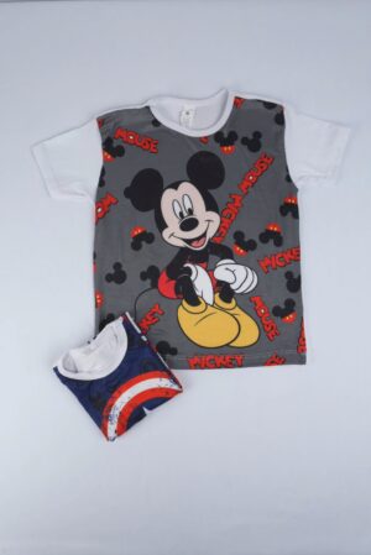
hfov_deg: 53.2
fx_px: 370
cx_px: 186
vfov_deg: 73.7
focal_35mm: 24
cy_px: 278
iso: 400
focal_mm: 16
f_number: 9
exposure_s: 1/125
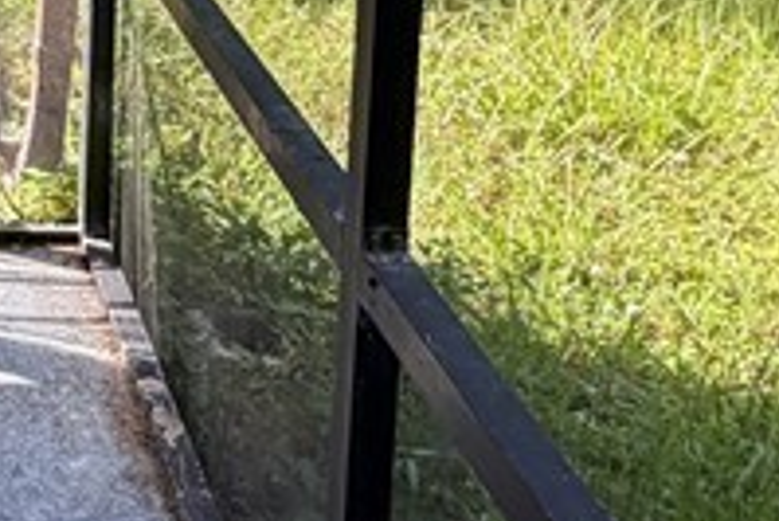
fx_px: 1624
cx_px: -200
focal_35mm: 75
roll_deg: -0.2
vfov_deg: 16.0
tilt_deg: -7.1
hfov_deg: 24.1
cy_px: -360
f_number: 2.2
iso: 40
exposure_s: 1/133
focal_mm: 2.22
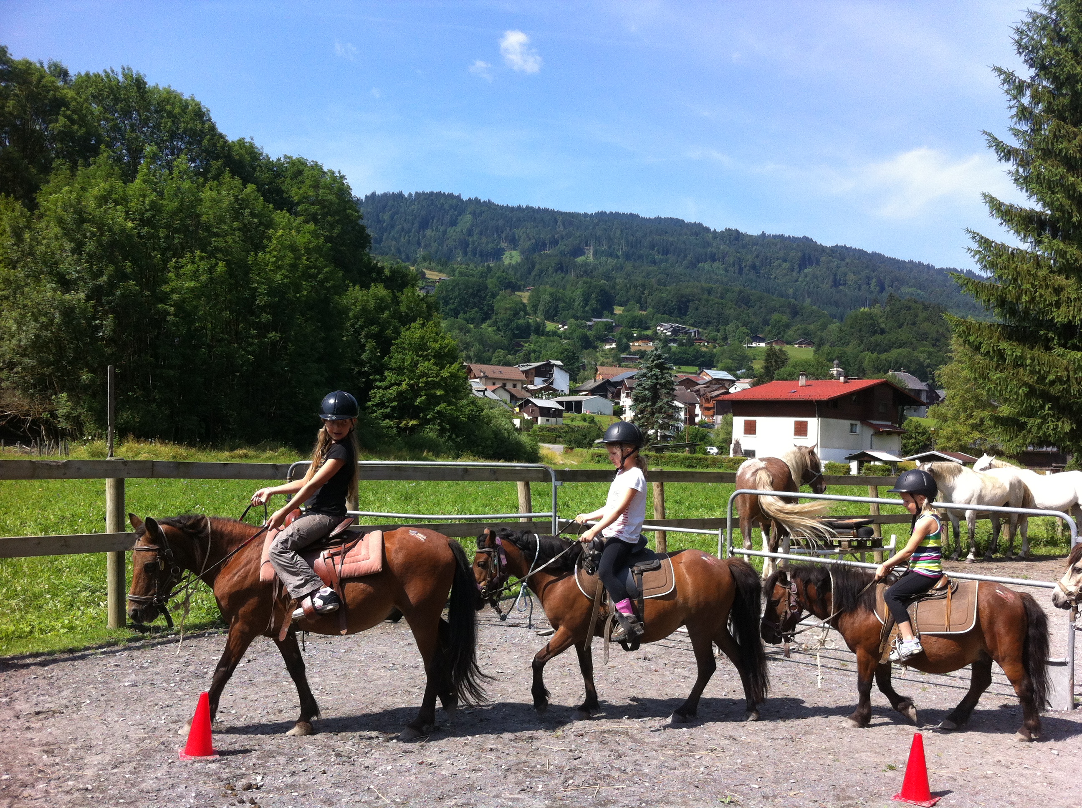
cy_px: 404
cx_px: 541
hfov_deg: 52.7
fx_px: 1092
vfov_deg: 40.6
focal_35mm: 35
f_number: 2.8
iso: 80
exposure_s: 1/849
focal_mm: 3.85
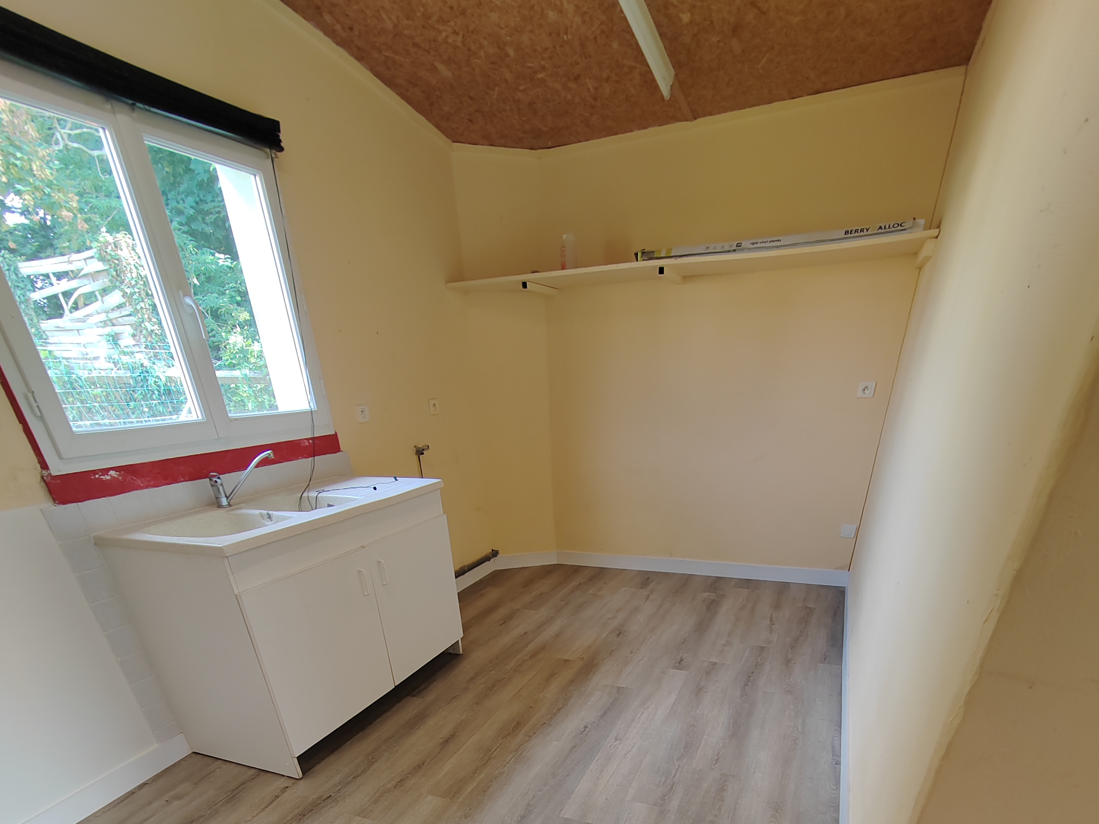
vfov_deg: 59.6
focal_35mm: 18
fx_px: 572
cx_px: 561
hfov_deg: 87.7
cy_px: 758
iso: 160
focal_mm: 2.17
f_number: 2.2
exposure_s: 1/50
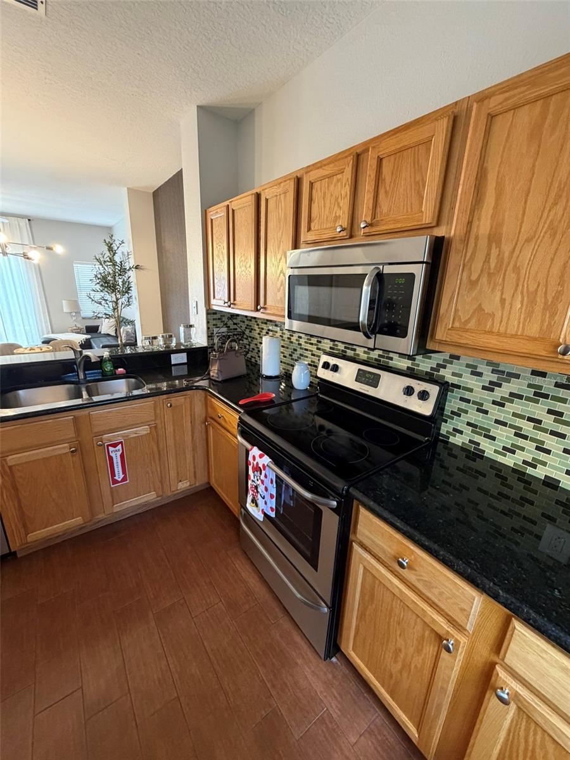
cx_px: 285
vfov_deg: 102.1
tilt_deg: -15.9
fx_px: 307
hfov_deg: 85.7
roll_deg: -2.4
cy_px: 380
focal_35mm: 14
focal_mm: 2.22
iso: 400
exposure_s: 1/60
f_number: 2.2
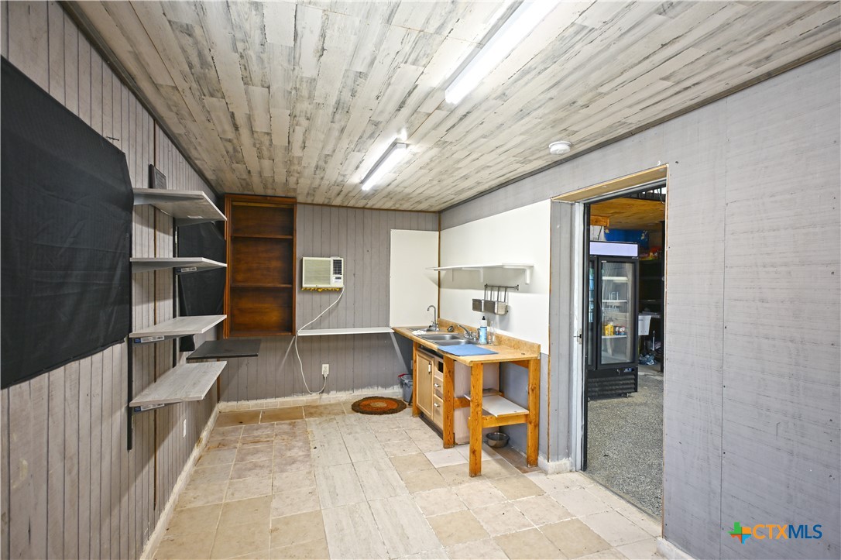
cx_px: 420
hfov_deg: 90.0
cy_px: 280
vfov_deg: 67.3
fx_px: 420
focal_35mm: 18
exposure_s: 1/20
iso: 125
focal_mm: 12
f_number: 3.5
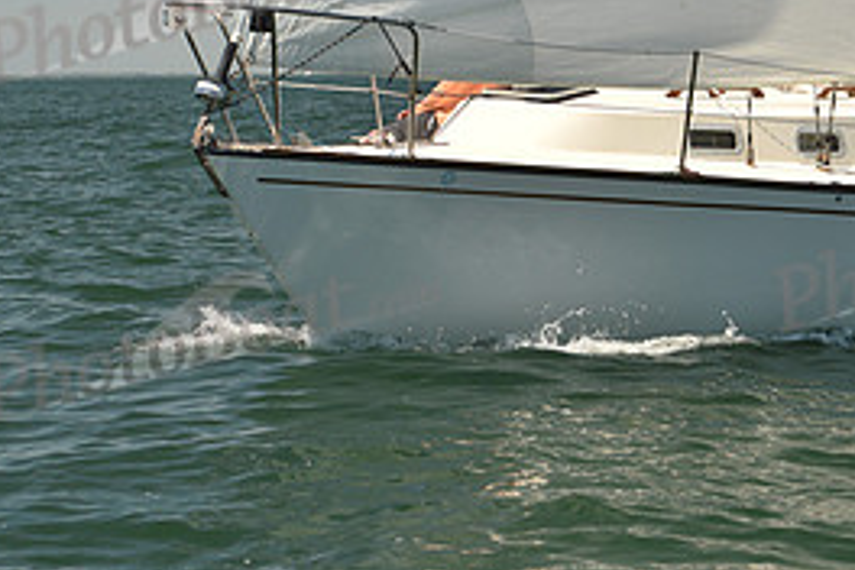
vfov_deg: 8.9
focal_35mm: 154
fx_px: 3657
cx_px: 609
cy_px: 125
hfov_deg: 13.3
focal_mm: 70
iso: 250
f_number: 5.6
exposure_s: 1/800
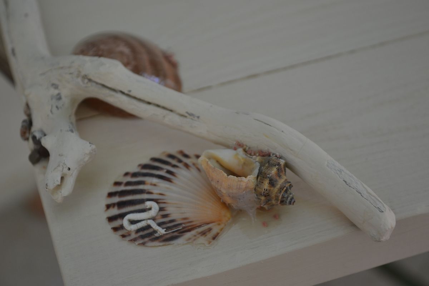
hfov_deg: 24.6
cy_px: 143
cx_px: 214
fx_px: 983
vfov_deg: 16.6
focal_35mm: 82
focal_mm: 55
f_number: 5.6
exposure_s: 1/125
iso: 280
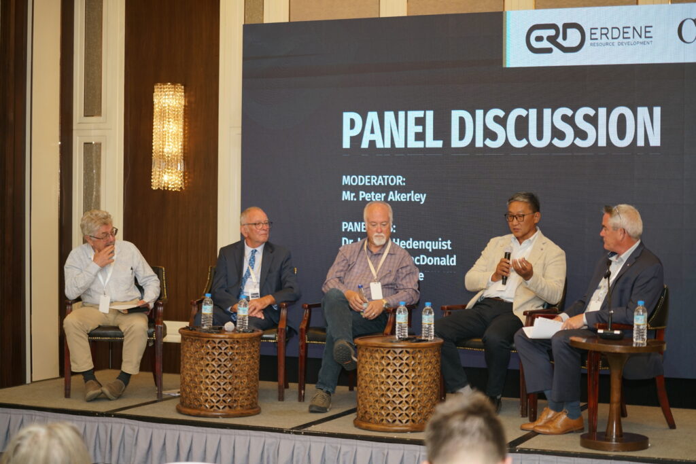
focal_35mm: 70
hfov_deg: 28.8
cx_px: 348
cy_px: 232
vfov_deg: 19.5
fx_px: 1353
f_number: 4
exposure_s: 1/250
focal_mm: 70
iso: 800
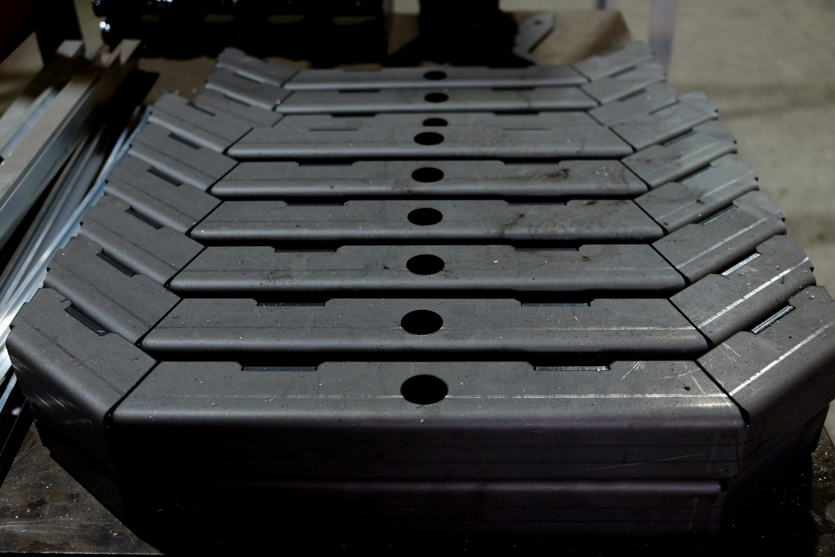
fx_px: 881
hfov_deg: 50.7
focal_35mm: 38
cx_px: 418
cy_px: 278
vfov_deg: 35.1
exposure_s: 1/60
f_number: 3.2
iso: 320
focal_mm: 25.4
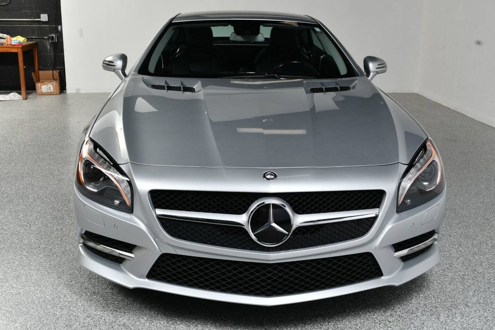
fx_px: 577
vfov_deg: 31.9
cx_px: 248
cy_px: 165
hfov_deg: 46.4
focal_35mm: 42
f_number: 11
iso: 100
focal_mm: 28
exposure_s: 1/160
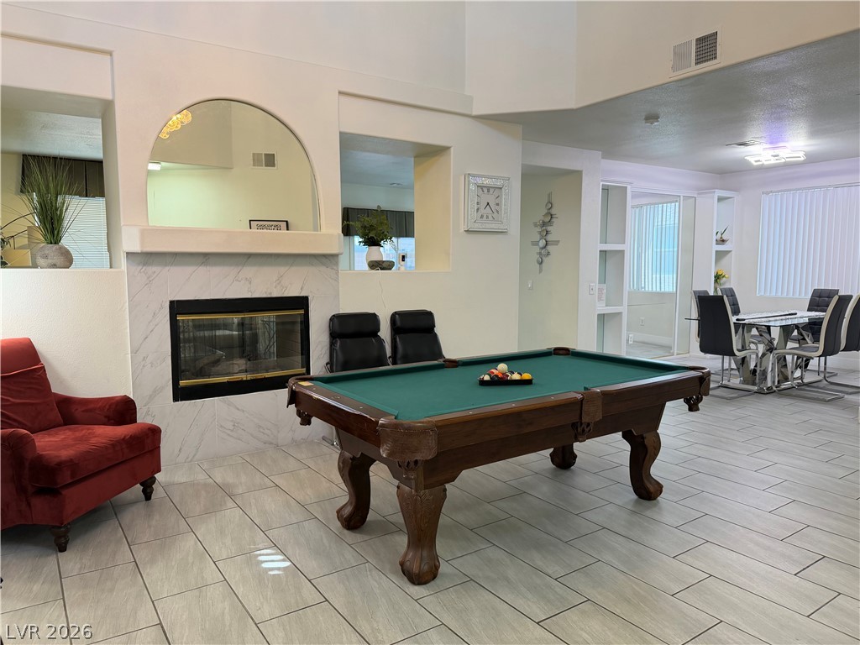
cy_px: 322
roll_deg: +0.1
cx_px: 430
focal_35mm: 24
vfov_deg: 56.8
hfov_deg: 71.6
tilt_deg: -5.8
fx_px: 596
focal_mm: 6.76
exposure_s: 1/120
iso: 200
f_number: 1.78
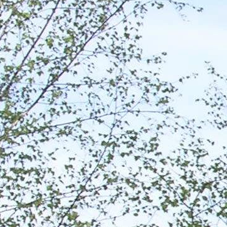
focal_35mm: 190
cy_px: 326
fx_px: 1410
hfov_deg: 8.4
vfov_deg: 9.0
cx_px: 549
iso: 50
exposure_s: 1/144
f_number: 5.6
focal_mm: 5.8
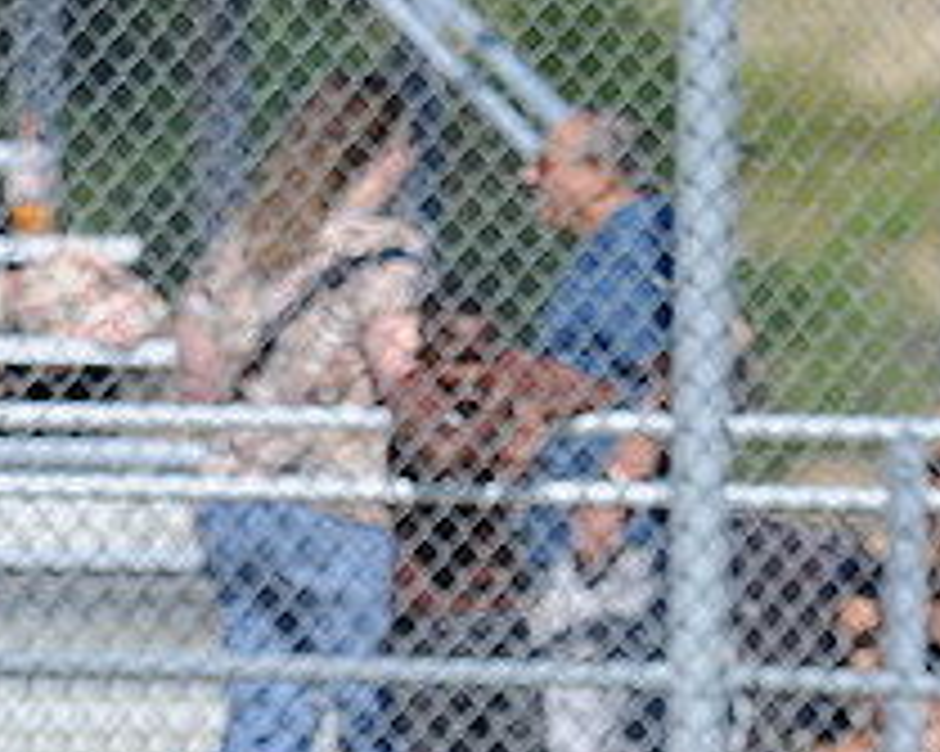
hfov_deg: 2.1
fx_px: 25305
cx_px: 479
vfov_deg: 1.7
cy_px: 1004
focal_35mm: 910
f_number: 4
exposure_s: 1/1600
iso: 200
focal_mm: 300
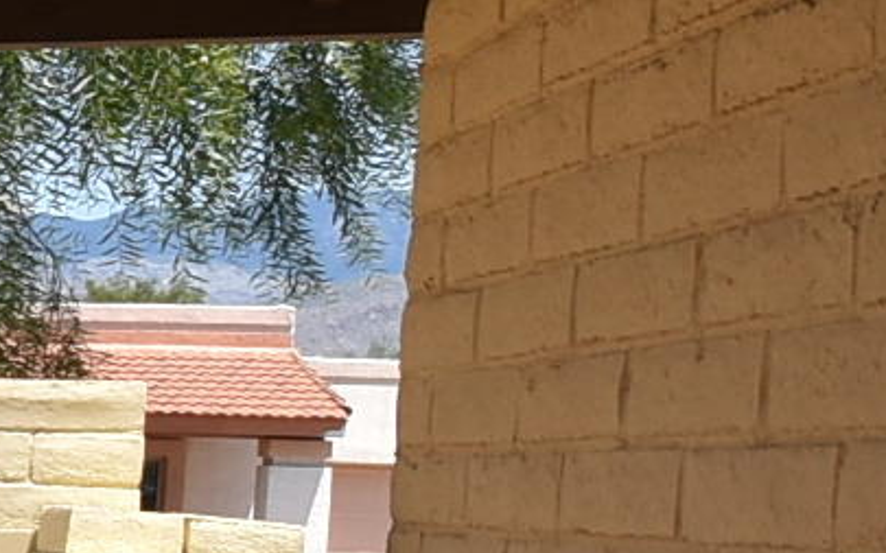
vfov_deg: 11.5
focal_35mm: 113
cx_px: -1628
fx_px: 2728
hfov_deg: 11.8
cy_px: 557
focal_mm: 10
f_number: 9
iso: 200
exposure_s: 1/320
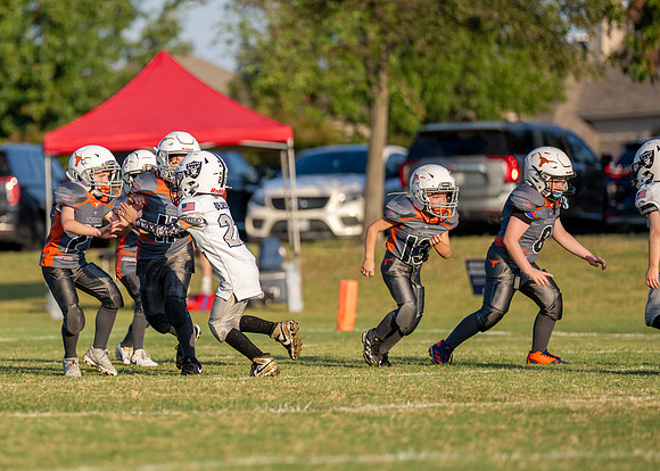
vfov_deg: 4.9
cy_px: 218
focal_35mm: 297
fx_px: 5558
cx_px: 164
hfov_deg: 6.8
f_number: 2.8
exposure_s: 1/5000
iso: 320
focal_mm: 200
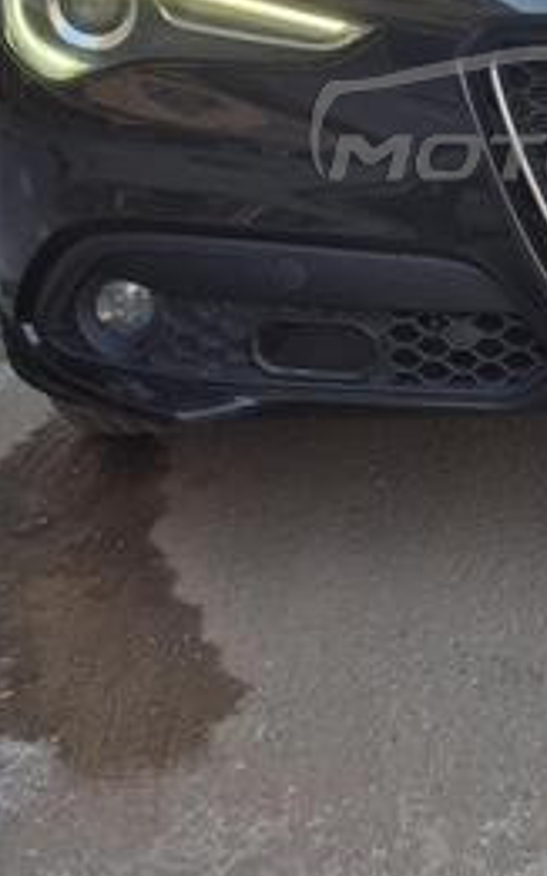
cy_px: 112
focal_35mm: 61
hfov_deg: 20.3
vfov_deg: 32.1
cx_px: 604
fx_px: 1456
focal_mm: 5.4
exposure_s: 1/800
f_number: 1.8
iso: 25
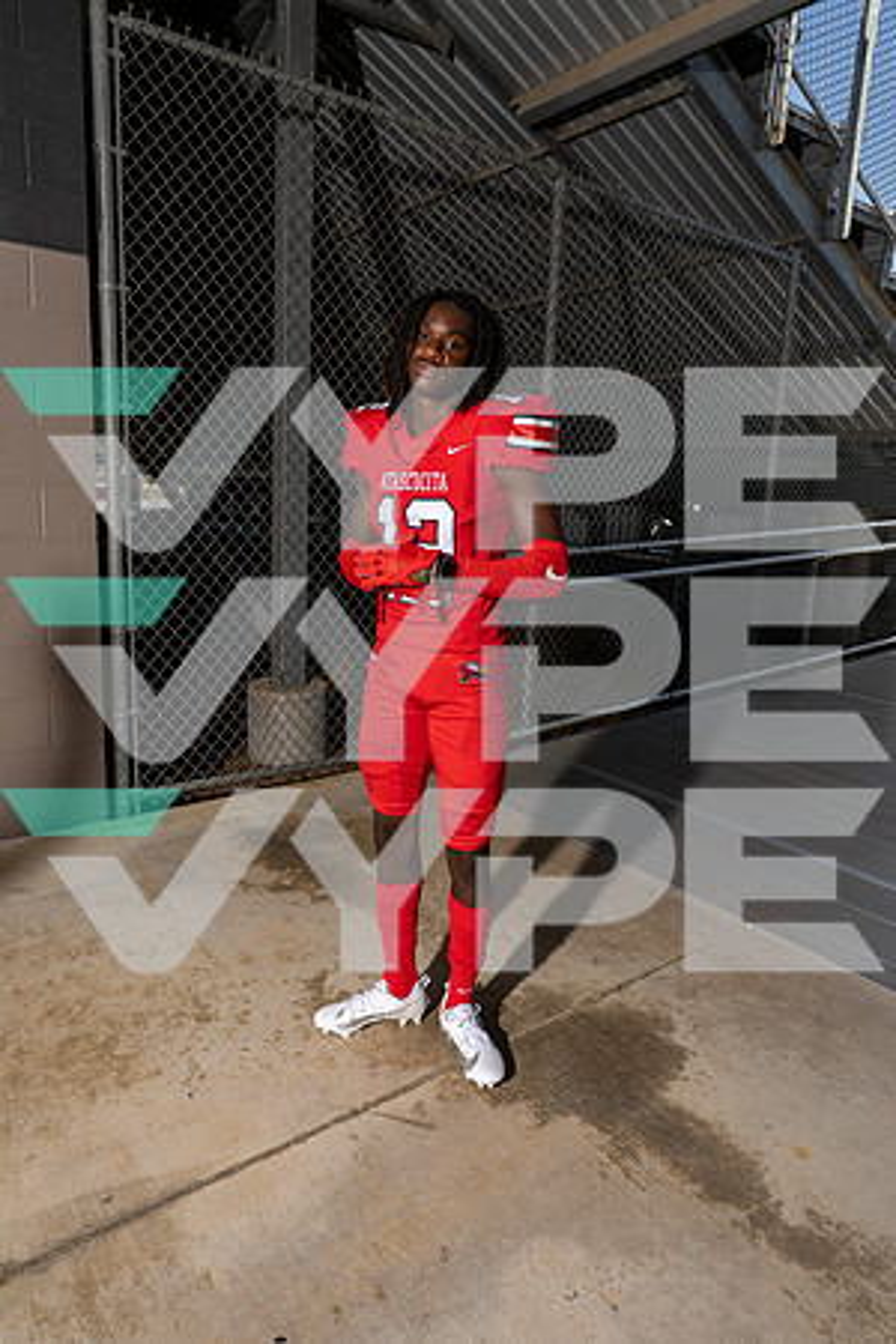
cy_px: 672
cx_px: 448
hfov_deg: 53.1
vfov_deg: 73.7
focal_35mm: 24
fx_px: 896
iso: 160
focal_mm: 24
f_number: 10
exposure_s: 1/250
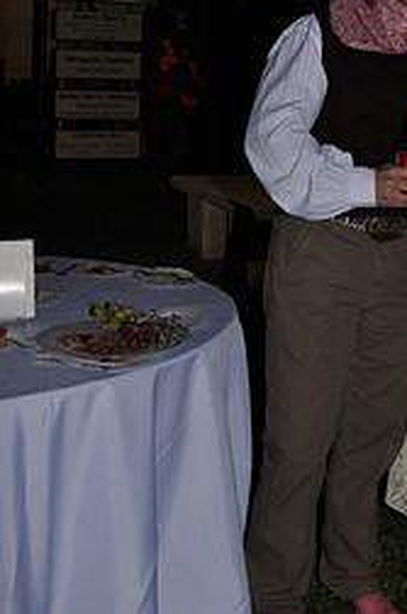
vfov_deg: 29.0
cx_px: 389
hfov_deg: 19.2
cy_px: 178
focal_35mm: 69
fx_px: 1175
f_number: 3.5
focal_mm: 20
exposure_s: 1/125
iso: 250
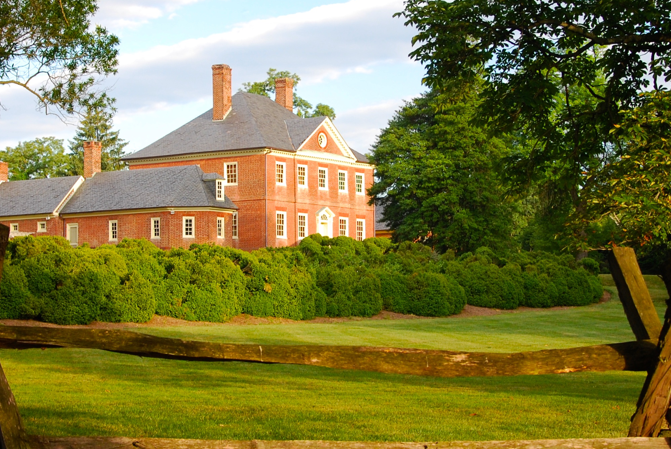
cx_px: 301
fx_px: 1624
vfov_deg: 15.7
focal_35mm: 87
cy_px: 201
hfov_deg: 23.3
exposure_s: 1/80
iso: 200
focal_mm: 30
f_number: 5.6
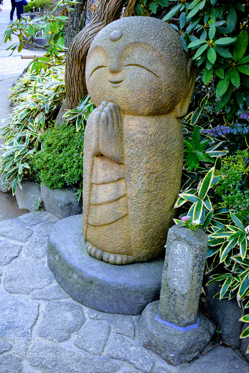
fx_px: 467
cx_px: 124
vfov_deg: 43.6
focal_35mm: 45
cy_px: 186
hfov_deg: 29.9
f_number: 4.5
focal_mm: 30
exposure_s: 1/80
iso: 400
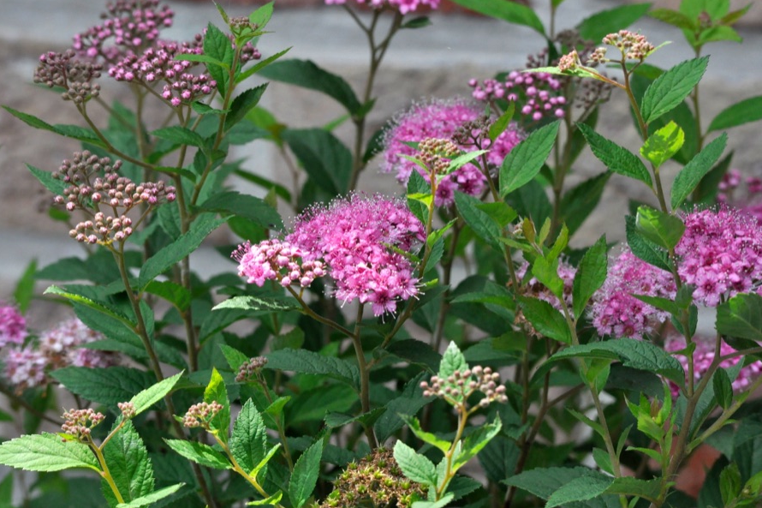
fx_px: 6412
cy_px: 254
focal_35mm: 303
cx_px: 380
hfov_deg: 6.8
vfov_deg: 4.5
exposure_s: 1/800
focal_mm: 200
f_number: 10
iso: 800
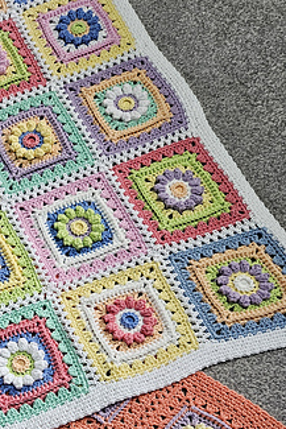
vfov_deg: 38.8
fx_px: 559
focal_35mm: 47
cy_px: 391
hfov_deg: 26.5
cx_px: -27
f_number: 1.8
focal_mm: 5.4
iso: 320
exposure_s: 1/100
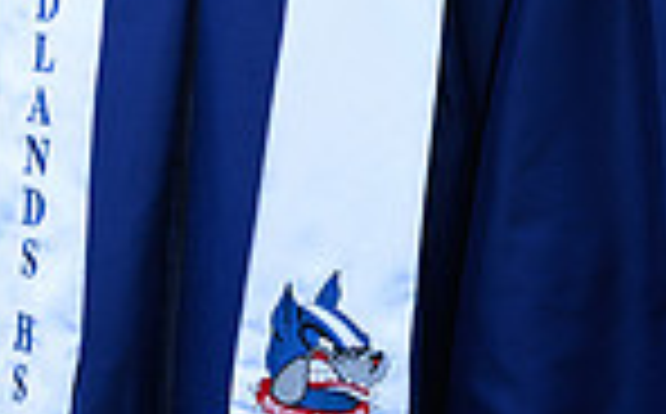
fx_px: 4785
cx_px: 14
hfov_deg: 7.9
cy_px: -45
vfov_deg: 4.9
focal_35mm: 264
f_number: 5
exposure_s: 1/125
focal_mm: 85
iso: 100
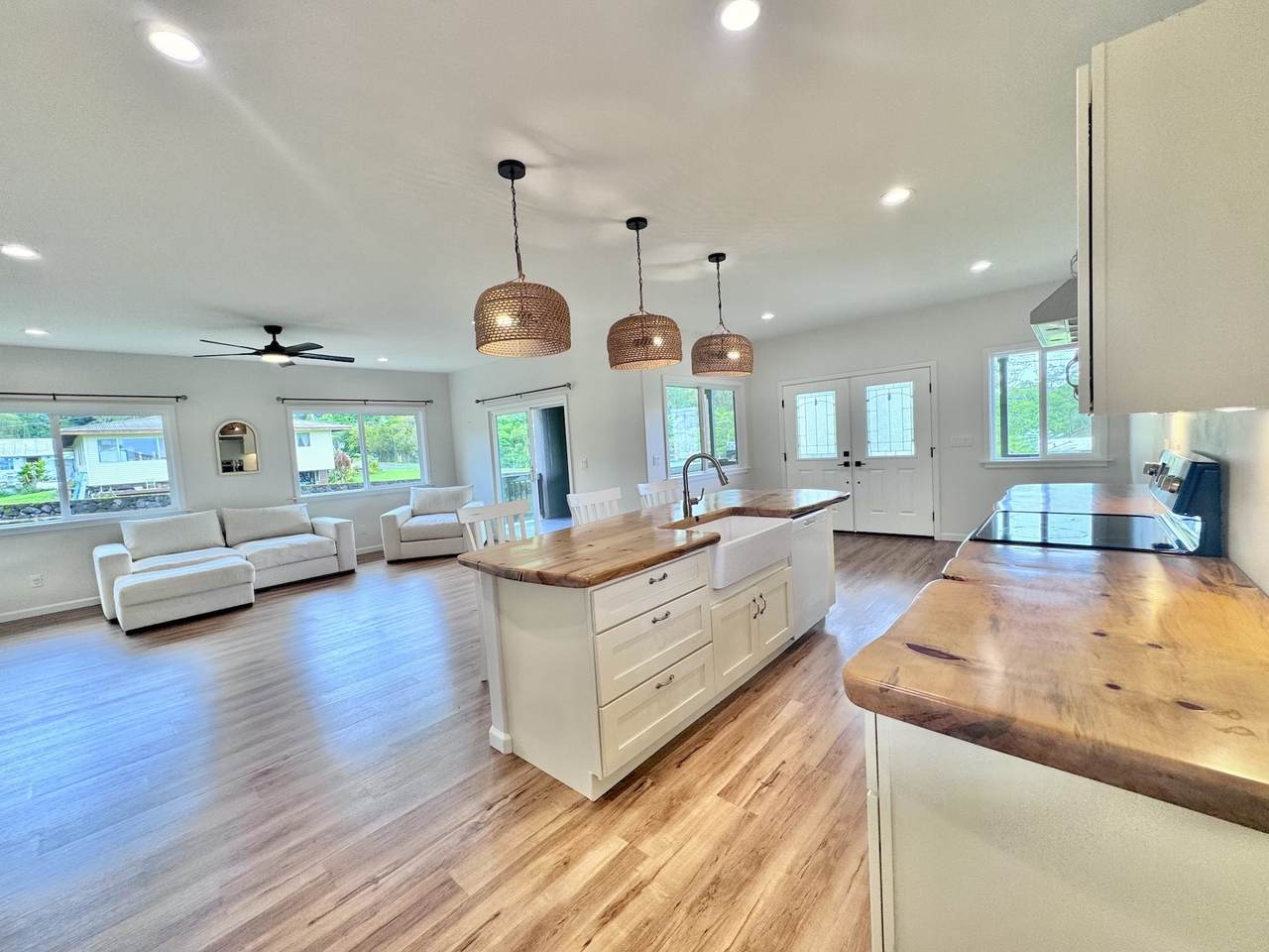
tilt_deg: -4.5
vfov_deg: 85.7
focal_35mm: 14
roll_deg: +3.2
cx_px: 634
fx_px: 513
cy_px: 476
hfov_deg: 102.1
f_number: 2.2
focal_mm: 2.22
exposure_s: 1/120
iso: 100
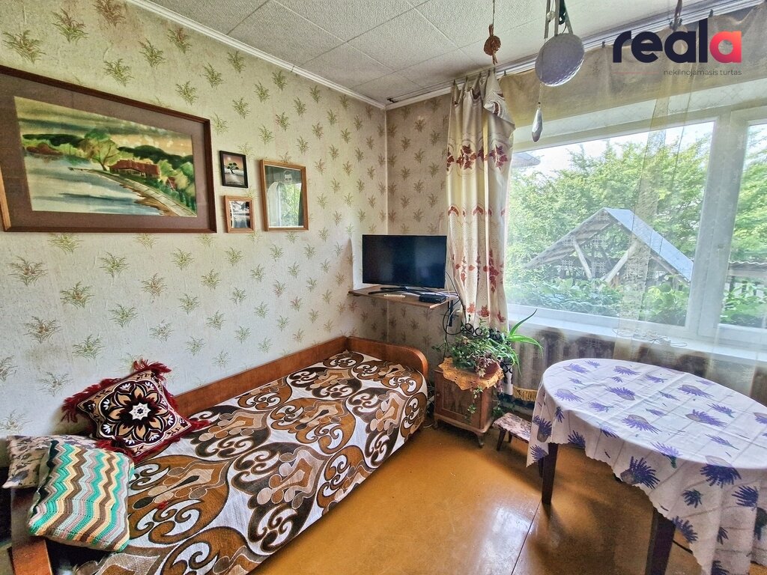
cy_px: 288
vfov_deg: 89.9
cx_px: 384
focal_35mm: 13
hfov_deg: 106.2
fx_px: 288
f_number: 2.2
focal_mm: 2.2
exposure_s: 1/60
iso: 100
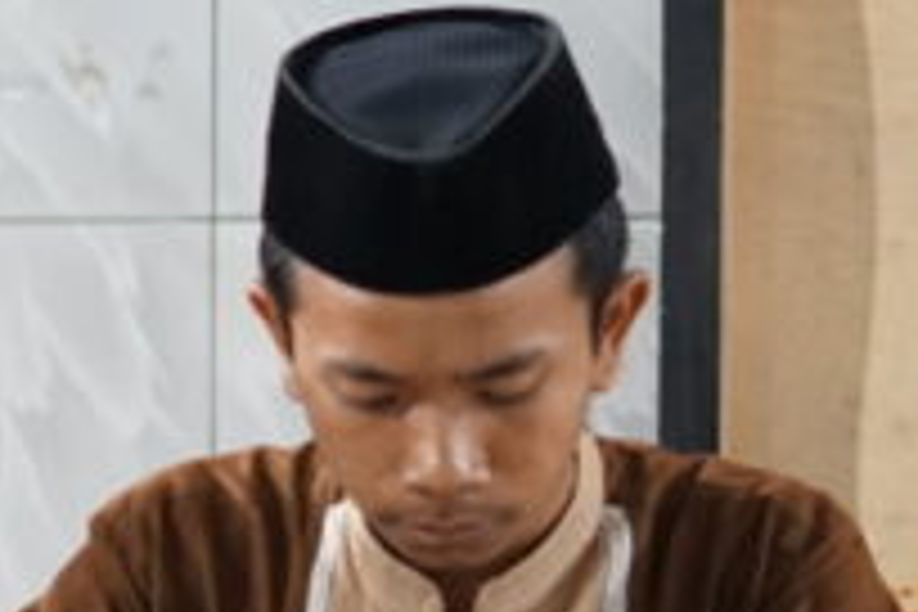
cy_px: 380
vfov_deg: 5.5
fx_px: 6400
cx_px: -734
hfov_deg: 7.9
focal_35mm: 251
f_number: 1.8
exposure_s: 1/125
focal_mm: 50
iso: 1250
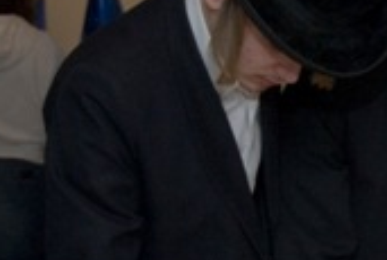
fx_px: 1584
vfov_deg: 9.3
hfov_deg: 13.0
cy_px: 255
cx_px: 622
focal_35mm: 147
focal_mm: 25
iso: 400
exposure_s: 1/125
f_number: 3.8
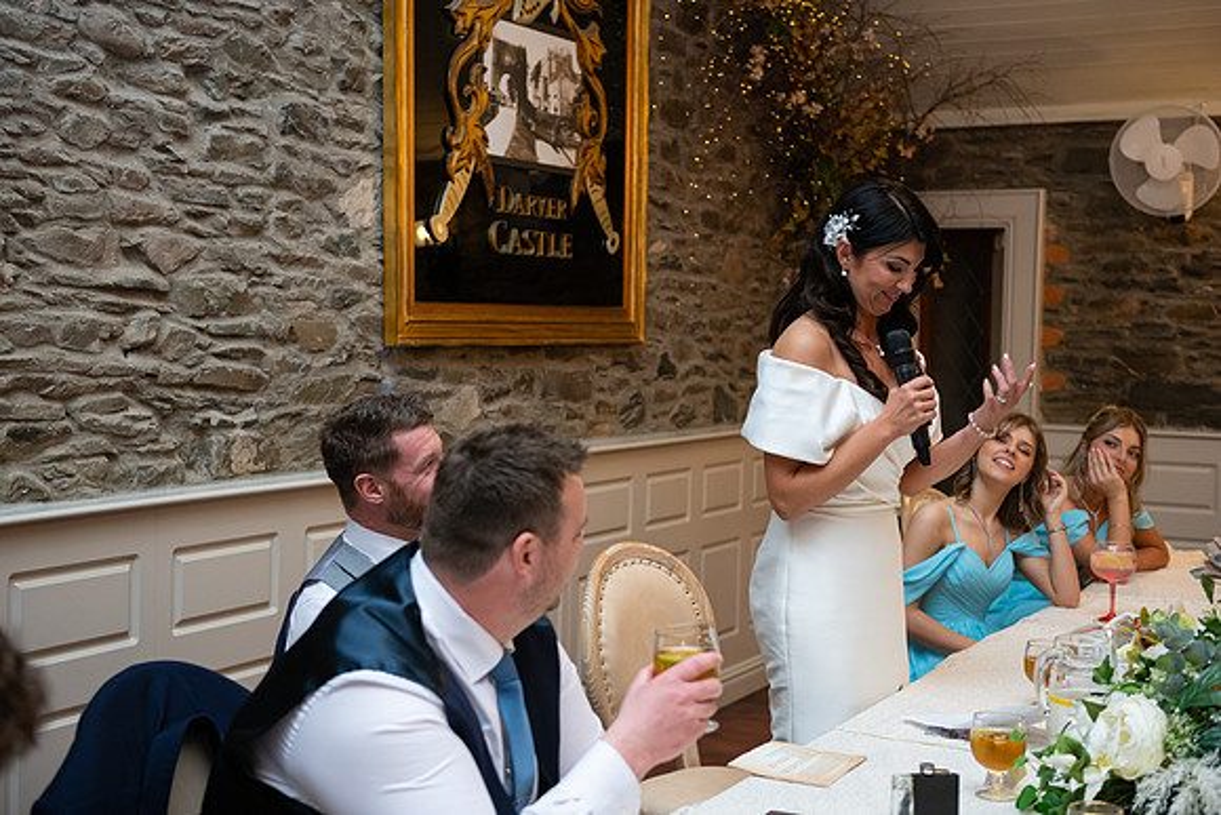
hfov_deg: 38.2
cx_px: 610
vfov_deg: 26.0
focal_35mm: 52
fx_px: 1764
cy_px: 408
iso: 800
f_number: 3.5
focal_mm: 52
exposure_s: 1/160
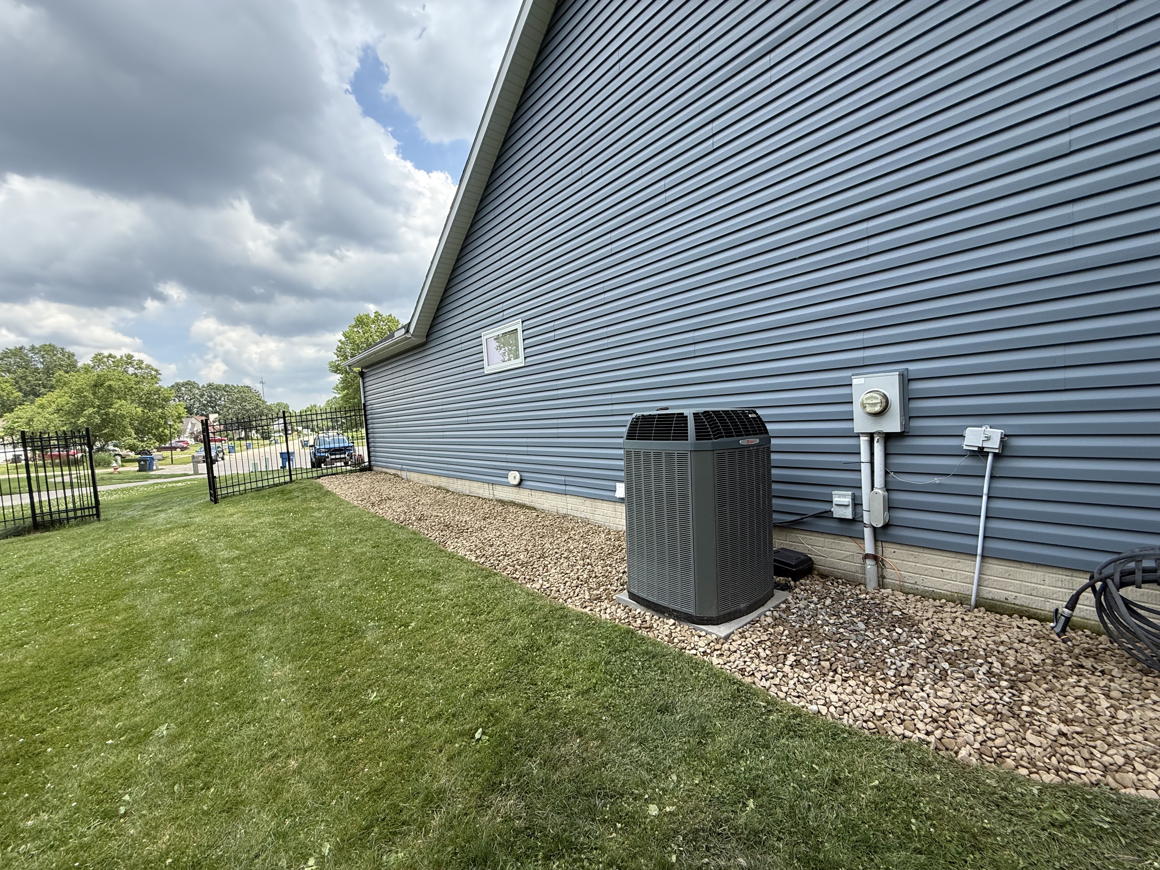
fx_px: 469
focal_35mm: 14
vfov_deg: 85.7
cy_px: 435
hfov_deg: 102.1
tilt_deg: -1.5
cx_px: 580
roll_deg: +3.6
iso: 64
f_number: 2.2
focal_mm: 2.22
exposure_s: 1/644
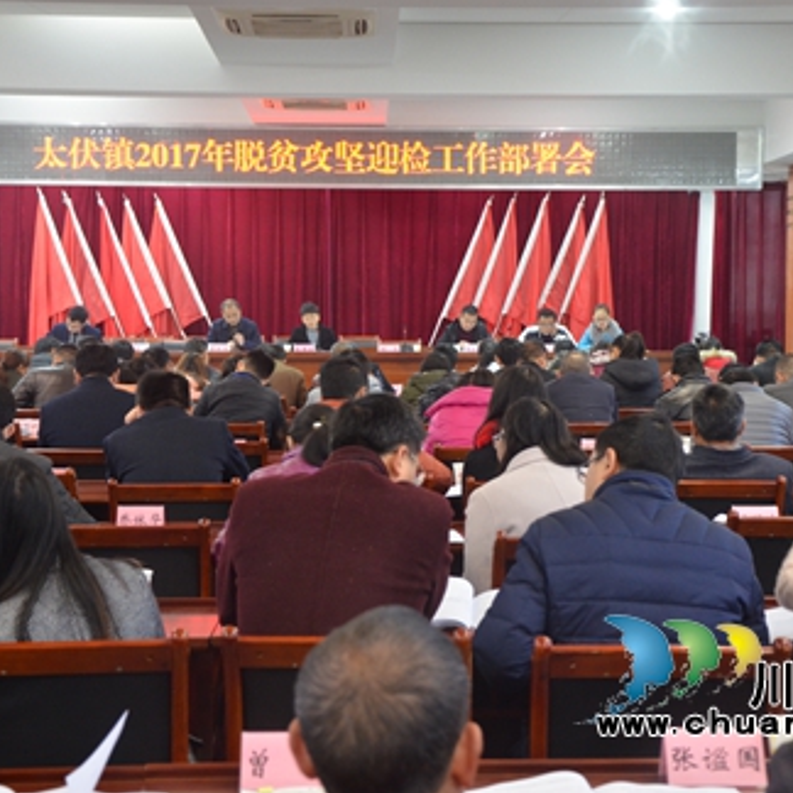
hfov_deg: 25.1
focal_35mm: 69
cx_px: 419
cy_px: 390
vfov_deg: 25.1
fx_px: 1779
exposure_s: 1/20
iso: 1600
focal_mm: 35
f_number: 4.5
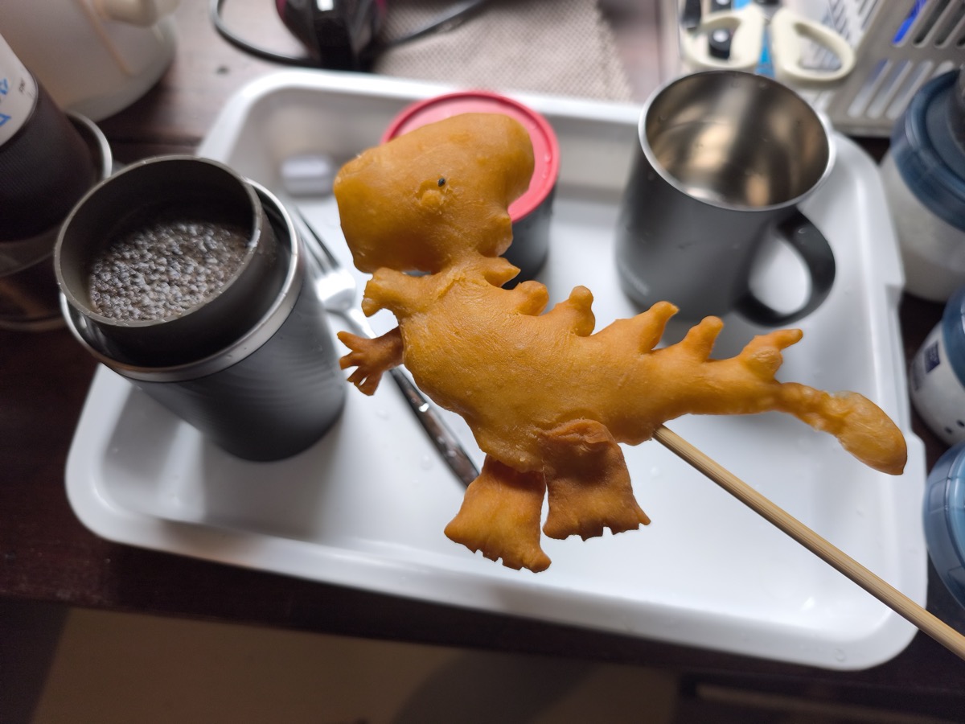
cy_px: 362
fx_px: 641
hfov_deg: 73.9
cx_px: 482
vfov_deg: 58.9
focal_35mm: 23
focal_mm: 6.57
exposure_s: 1/100
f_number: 1.6
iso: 125
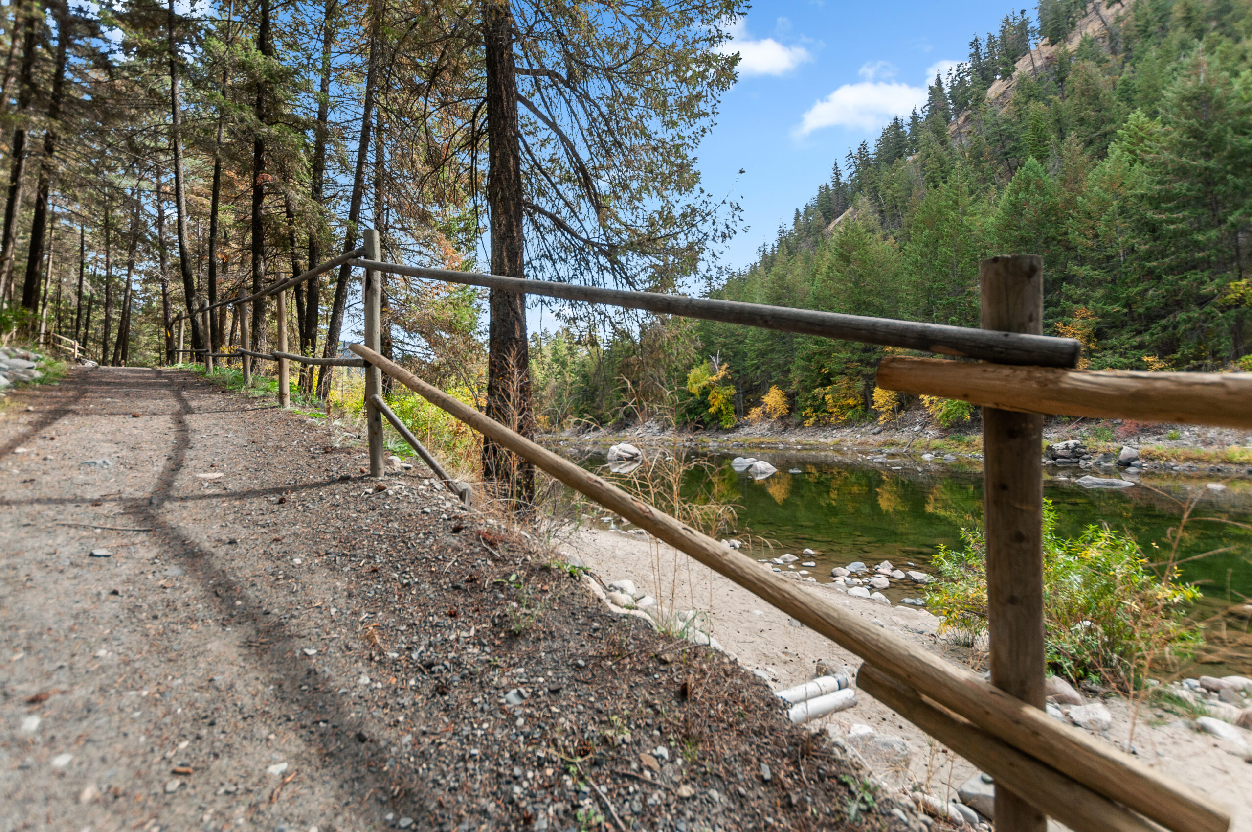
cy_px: 416
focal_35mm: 16
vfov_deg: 71.9
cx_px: 626
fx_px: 573
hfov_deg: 95.1
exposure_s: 1/500
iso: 200
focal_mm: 11
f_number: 4
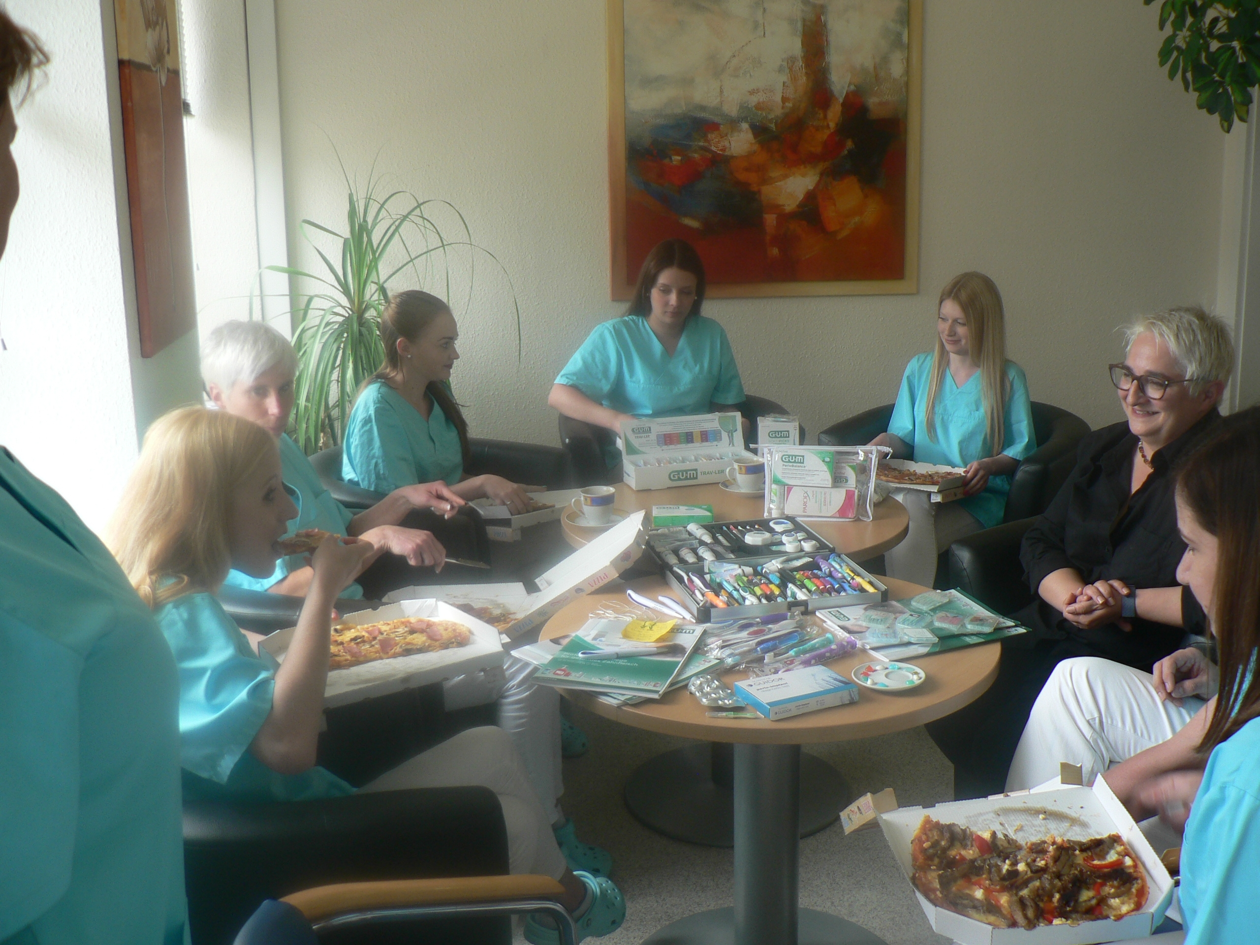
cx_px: 630
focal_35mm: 36
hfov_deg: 51.4
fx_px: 1310
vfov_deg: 39.7
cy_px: 472
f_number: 2.8
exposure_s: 1/50
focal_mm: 6
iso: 80
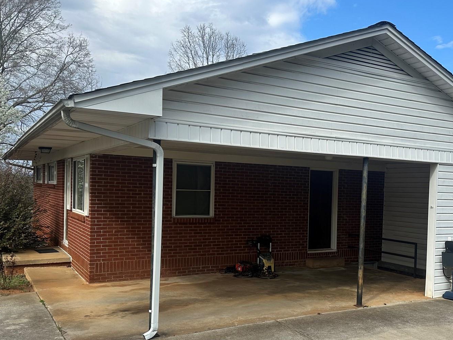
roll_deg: -1.9
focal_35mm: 37
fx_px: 484
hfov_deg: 49.5
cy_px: 210
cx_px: 292
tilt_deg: -2.3
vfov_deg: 38.5
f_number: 1.78
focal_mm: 6.86
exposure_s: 1/2809
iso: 80
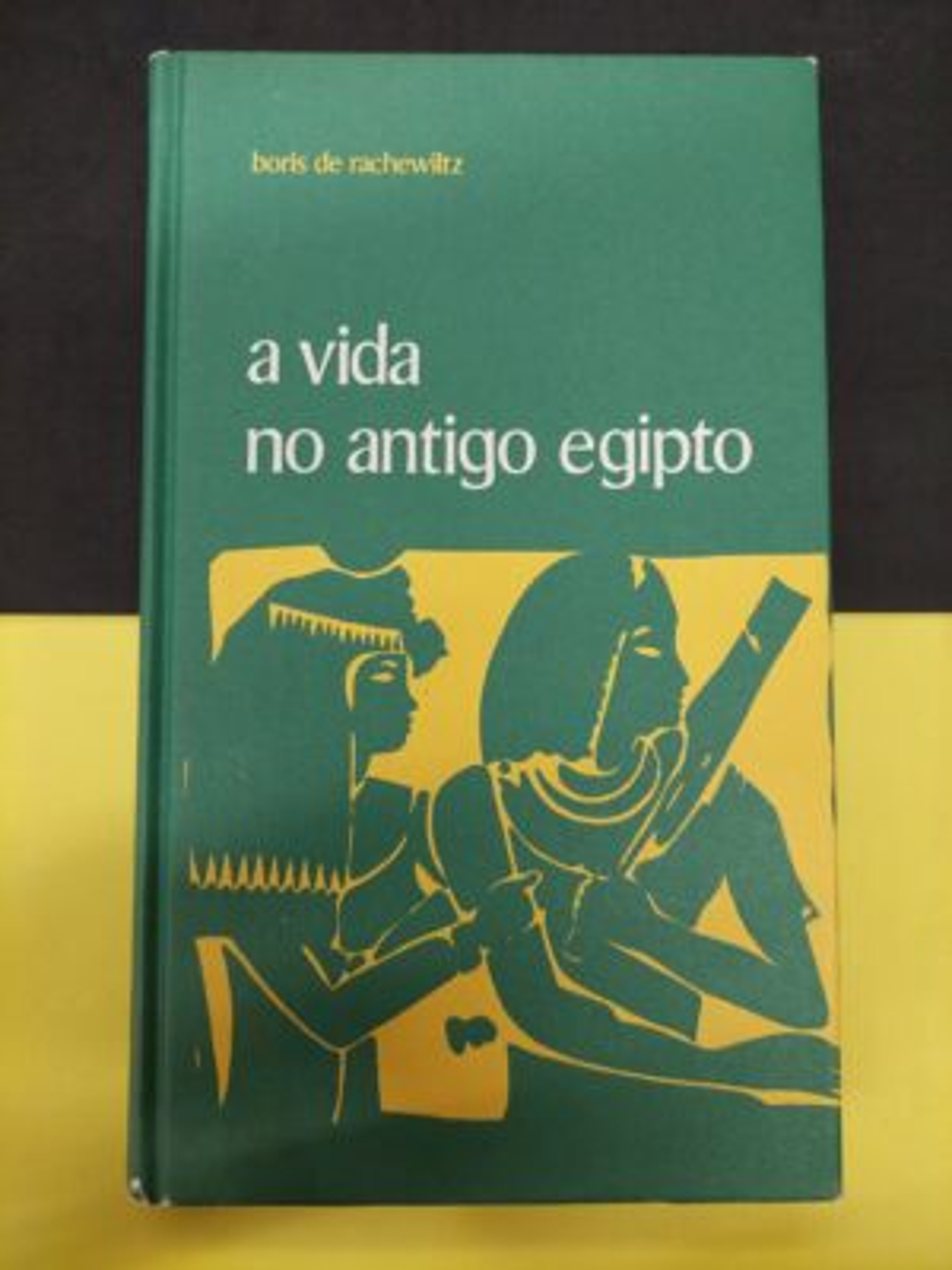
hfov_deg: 54.9
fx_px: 917
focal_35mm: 25
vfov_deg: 69.4
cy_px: 635
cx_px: 476
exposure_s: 1/50
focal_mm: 5.23
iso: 160
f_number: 1.8
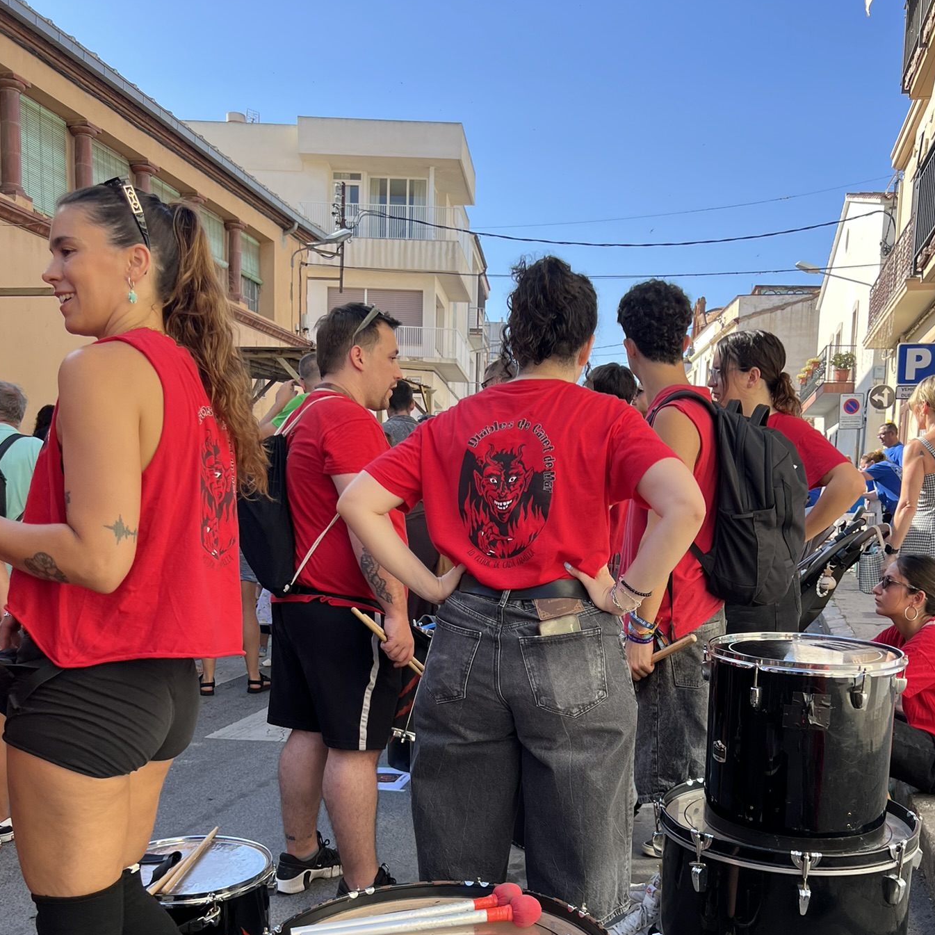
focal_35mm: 35
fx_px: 1070
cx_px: 507
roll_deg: -1.9
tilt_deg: -7.5
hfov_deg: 47.2
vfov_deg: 46.1
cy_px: 660
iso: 50
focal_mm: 5.7
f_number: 1.5
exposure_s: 1/982
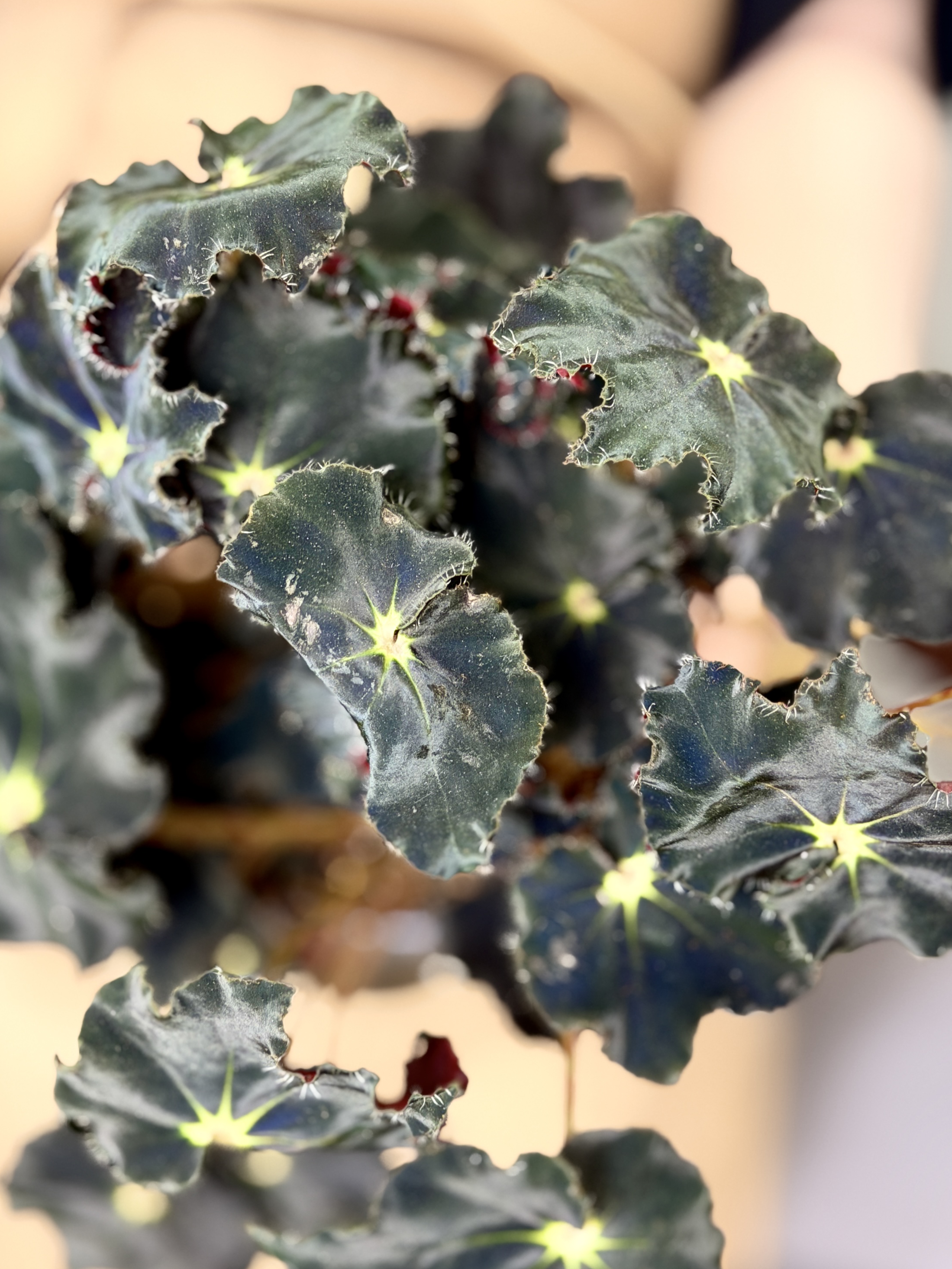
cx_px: 432
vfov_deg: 29.4
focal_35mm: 66
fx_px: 2420
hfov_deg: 22.2
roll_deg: -5.5
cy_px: 659
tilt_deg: -26.8
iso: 100
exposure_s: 1/92
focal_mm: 6.76
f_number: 1.78
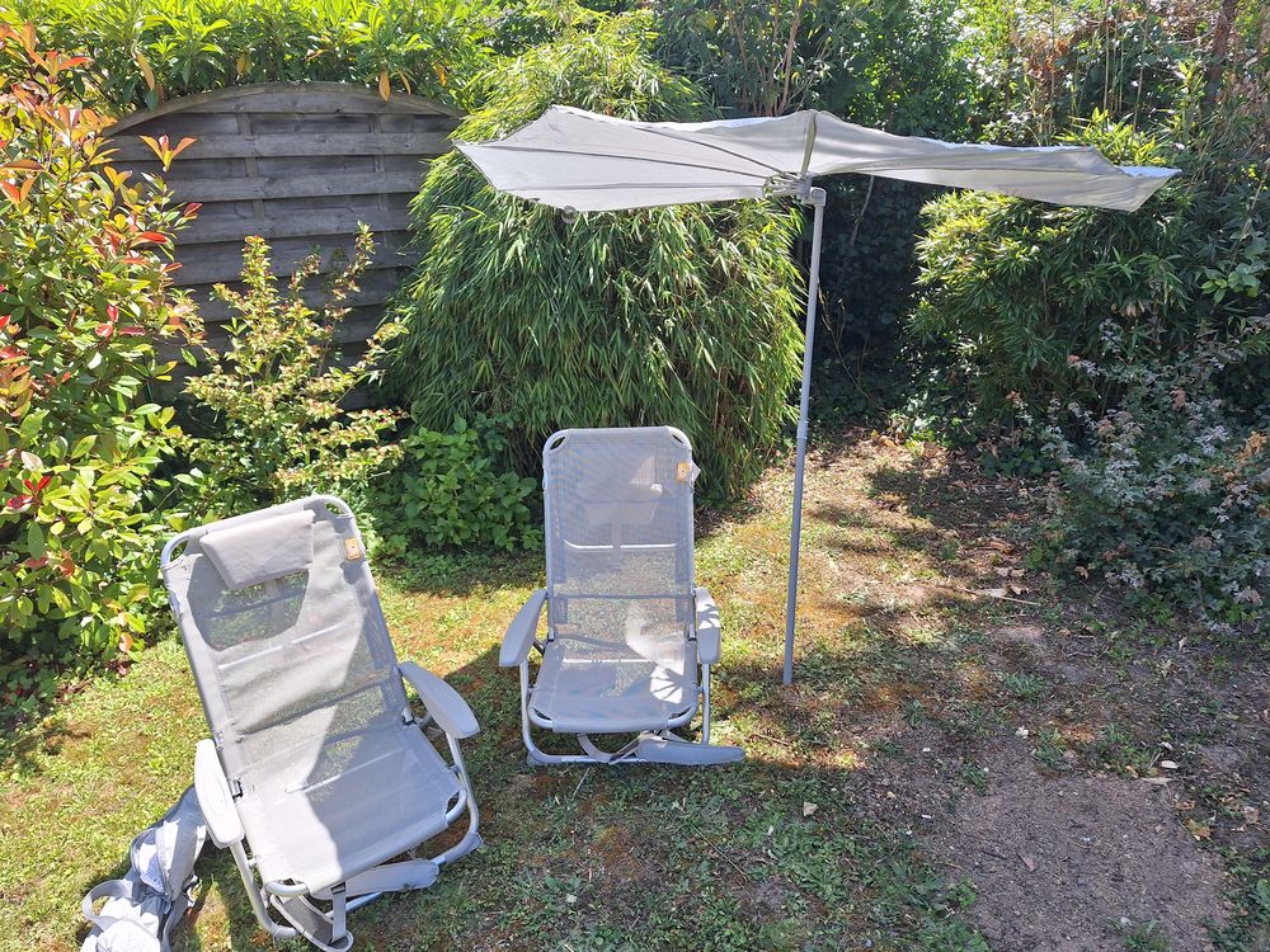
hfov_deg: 73.9
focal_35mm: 23
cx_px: 635
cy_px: 476
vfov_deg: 58.9
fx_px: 844
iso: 40
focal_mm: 5.54
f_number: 1.8
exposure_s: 1/966
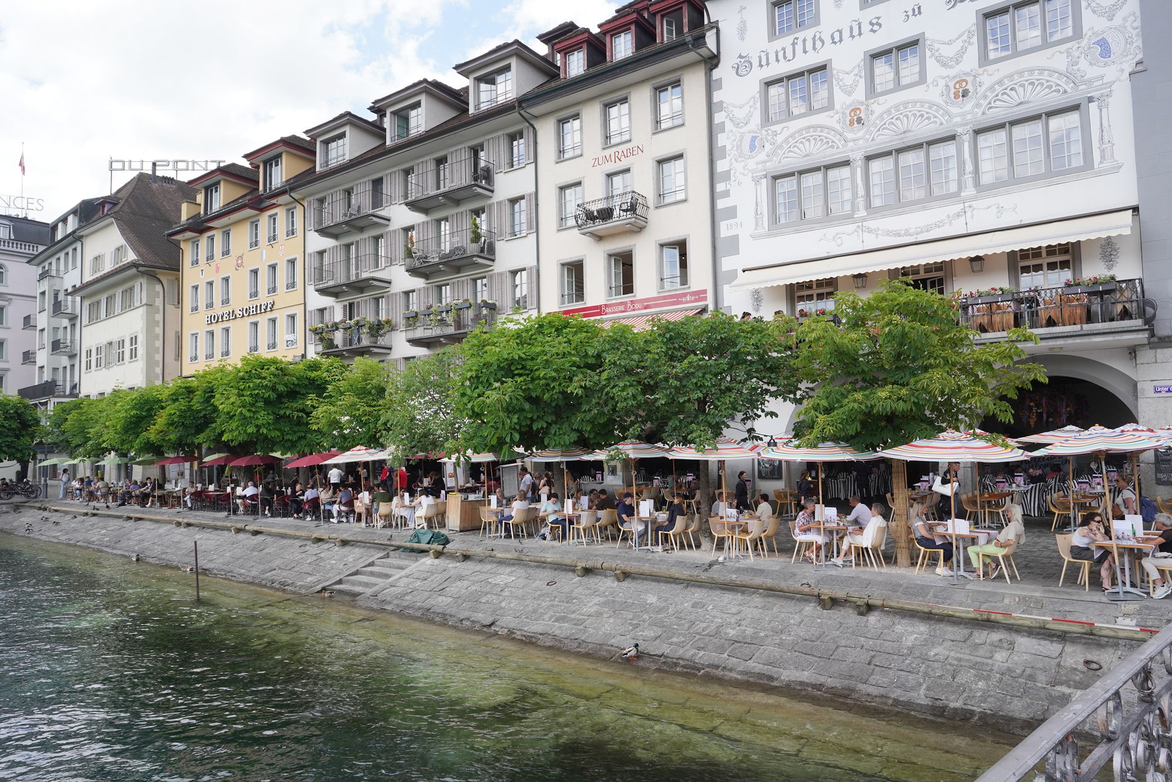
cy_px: 391
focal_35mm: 24
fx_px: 781
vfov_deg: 53.1
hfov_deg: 73.7
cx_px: 586
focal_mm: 24
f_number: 11
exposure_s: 1/320
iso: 500
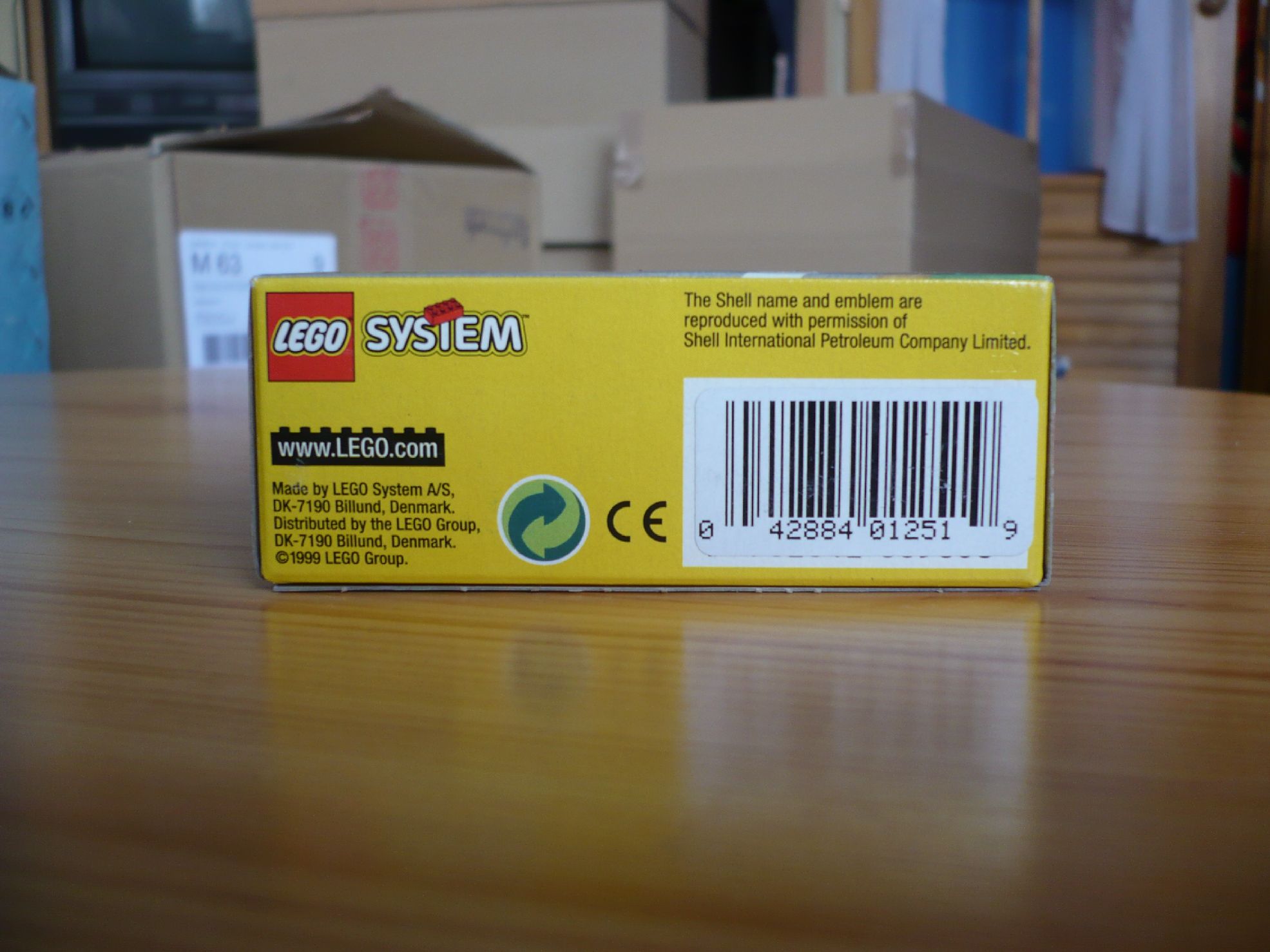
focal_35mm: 35
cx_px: 635
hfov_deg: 52.6
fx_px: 1284
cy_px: 476
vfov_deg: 40.7
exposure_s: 1/30
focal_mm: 5.8
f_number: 2.8
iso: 100
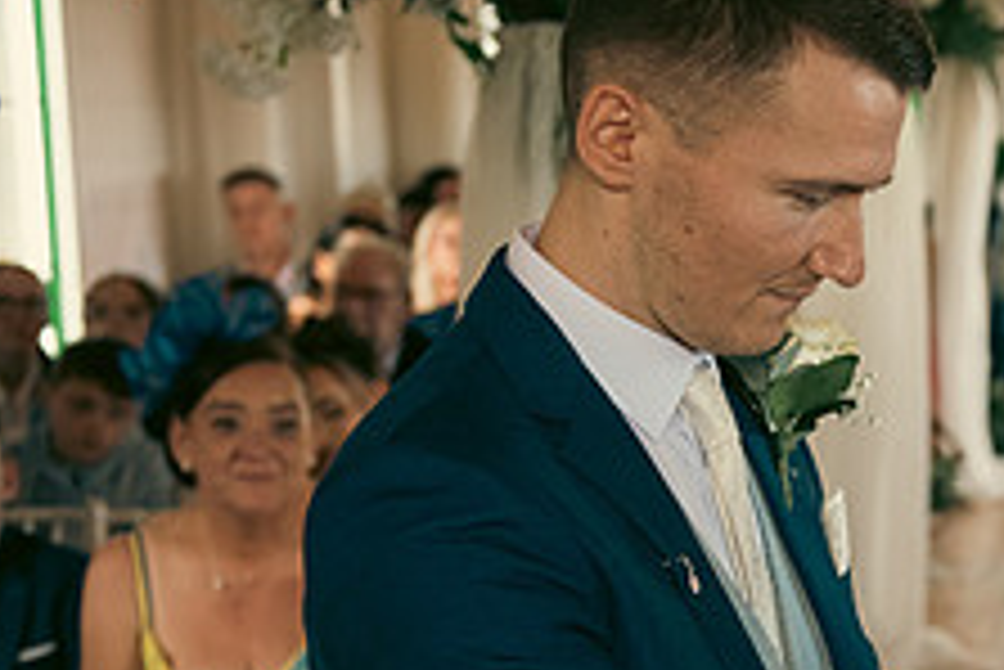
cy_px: 560
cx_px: 1198
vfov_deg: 13.8
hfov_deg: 19.4
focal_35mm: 99
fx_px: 2763
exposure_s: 1/160
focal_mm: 38
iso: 640
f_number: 3.5
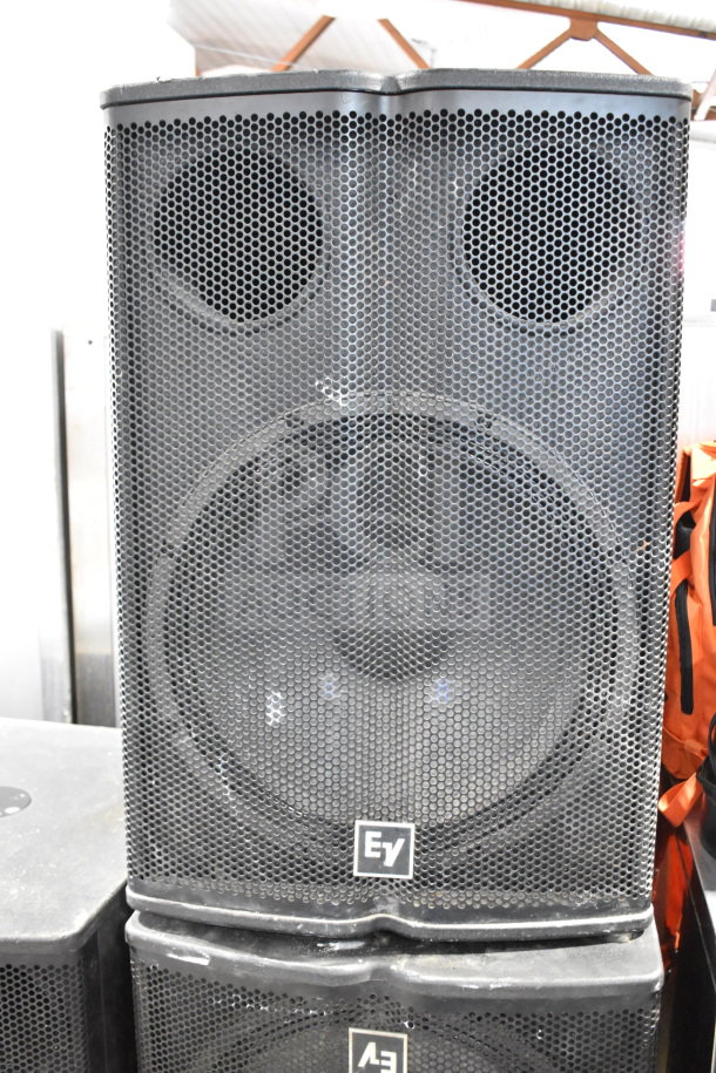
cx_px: 358
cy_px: 536
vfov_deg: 53.1
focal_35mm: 36
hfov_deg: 36.9
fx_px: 1074
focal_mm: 24
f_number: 3.8
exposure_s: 1/50
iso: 6400
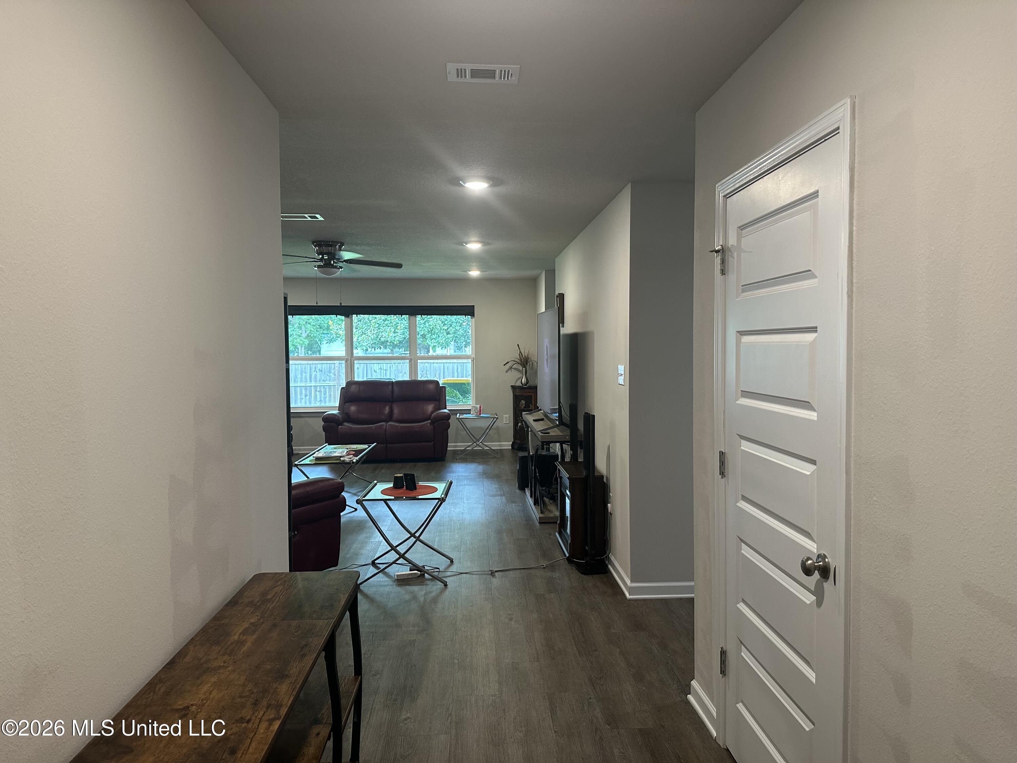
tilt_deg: -2.5
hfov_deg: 71.6
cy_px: 382
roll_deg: +0.3
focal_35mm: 24
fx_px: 705
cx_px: 508
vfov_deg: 56.8
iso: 200
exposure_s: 1/60
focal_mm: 6.86
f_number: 1.78
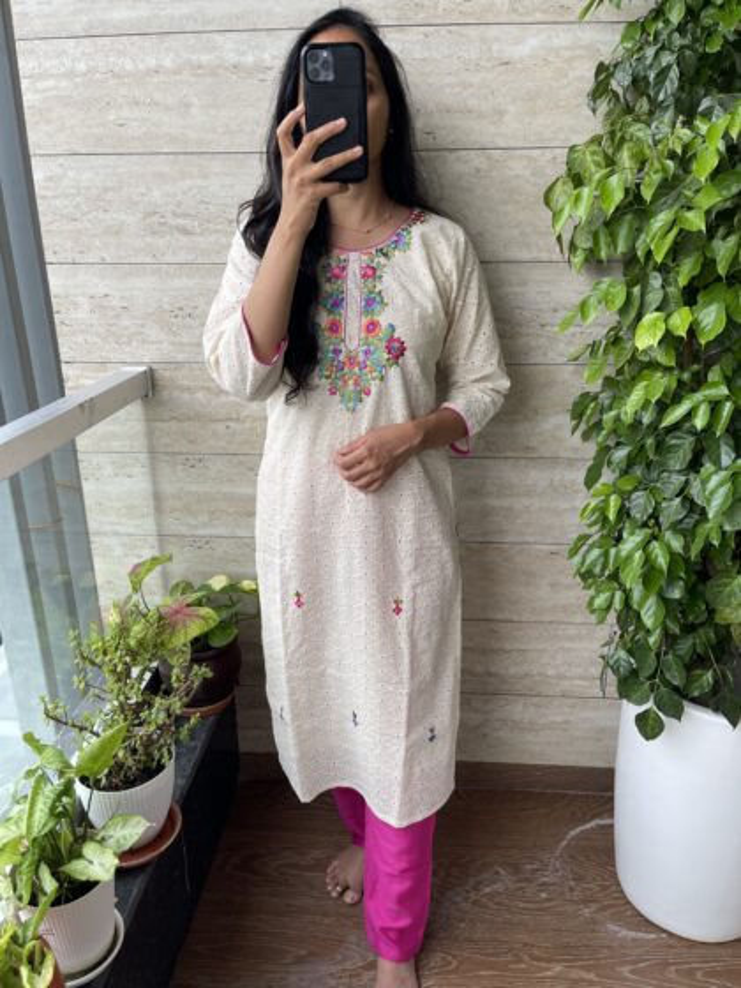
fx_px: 714
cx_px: 370
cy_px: 494
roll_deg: +0.5
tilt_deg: -21.1
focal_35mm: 25
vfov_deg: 69.4
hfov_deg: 54.9
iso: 40
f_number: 1.6
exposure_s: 1/121
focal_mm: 5.1
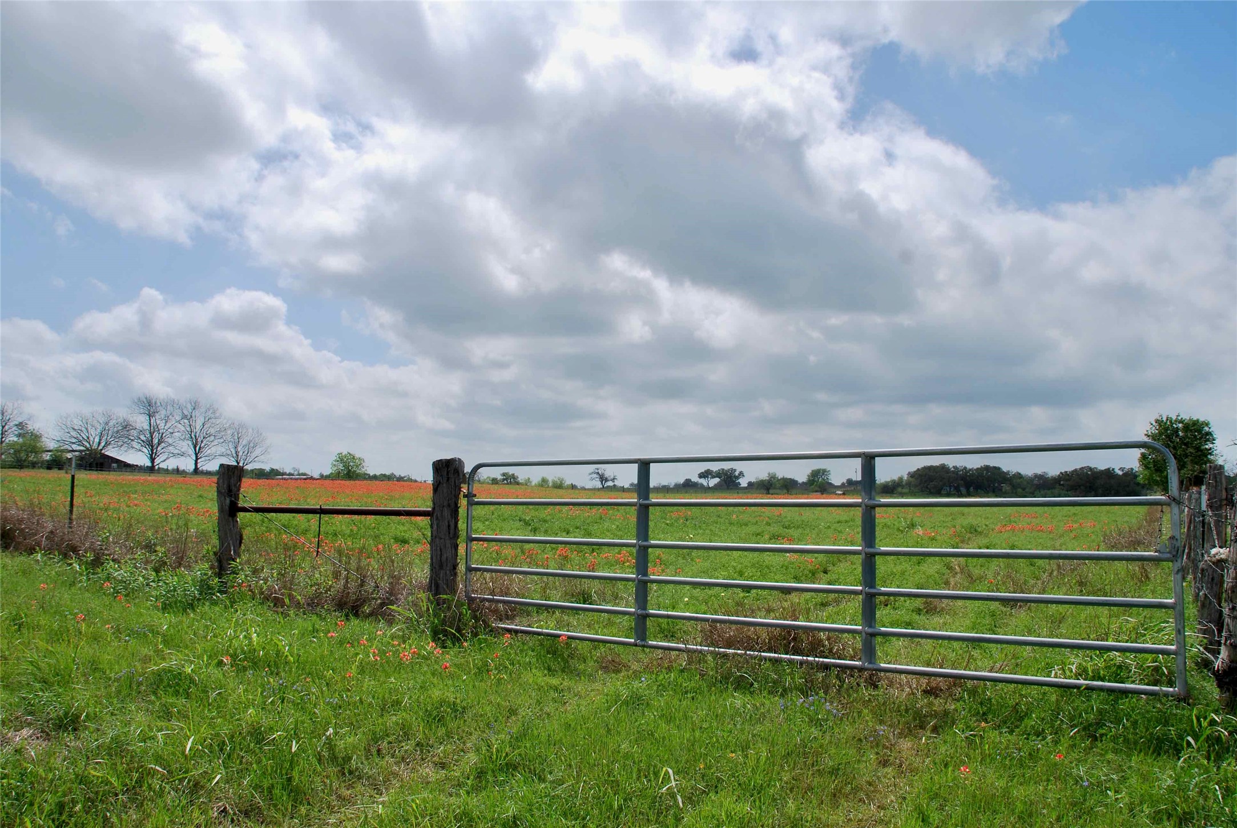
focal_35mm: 27
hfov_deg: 67.3
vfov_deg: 48.0
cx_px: 618
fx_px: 929
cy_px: 414
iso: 100
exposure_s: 1/320
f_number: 9
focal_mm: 18
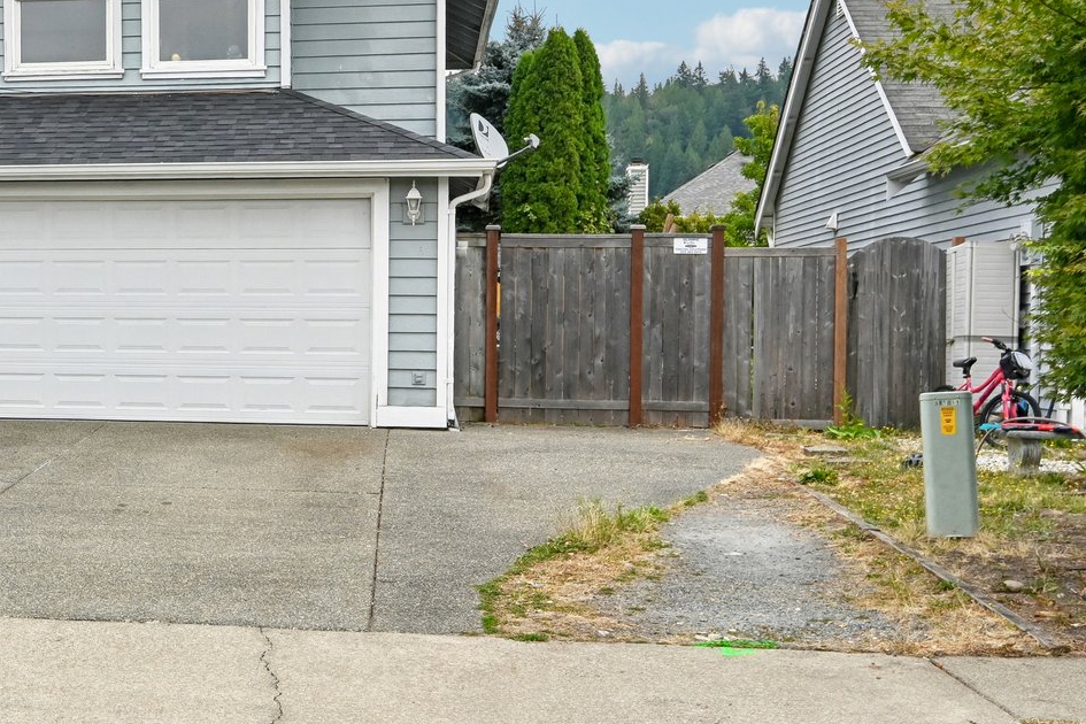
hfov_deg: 34.7
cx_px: -3
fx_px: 1569
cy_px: 129
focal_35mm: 52
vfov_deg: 25.5
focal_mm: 24
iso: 400
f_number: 8
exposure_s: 1/640
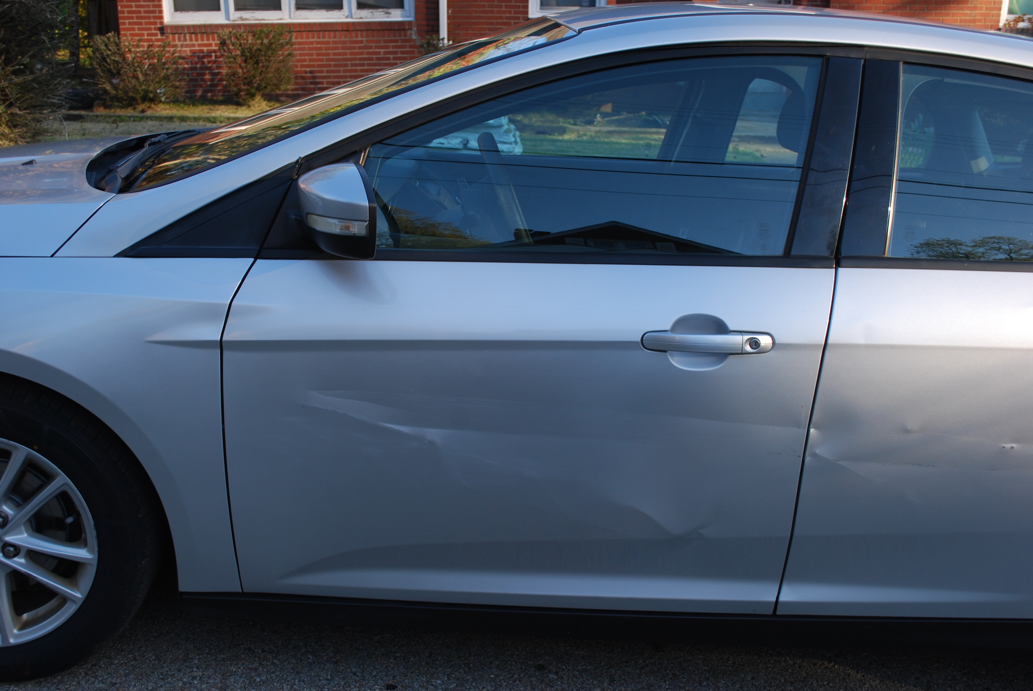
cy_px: 346
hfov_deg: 49.5
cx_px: 516
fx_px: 1120
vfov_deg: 34.3
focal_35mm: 39
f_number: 5.6
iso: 160
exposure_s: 1/125
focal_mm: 26
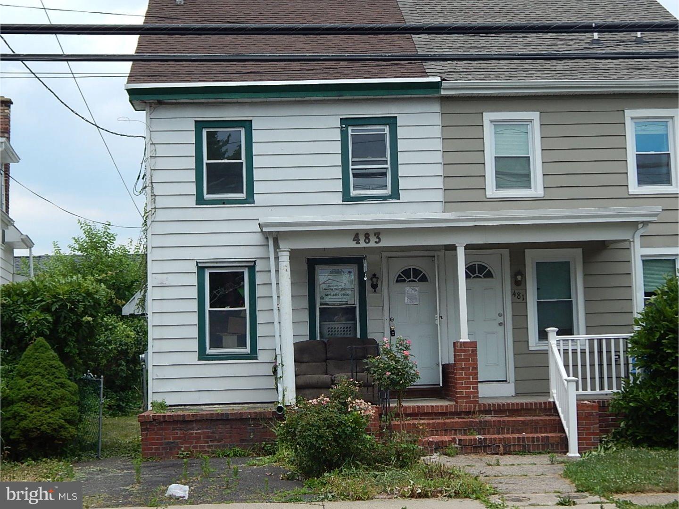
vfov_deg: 24.0
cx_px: 340
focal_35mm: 61
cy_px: 254
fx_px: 1197
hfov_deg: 31.7
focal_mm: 10.9
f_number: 4
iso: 125
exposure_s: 1/800
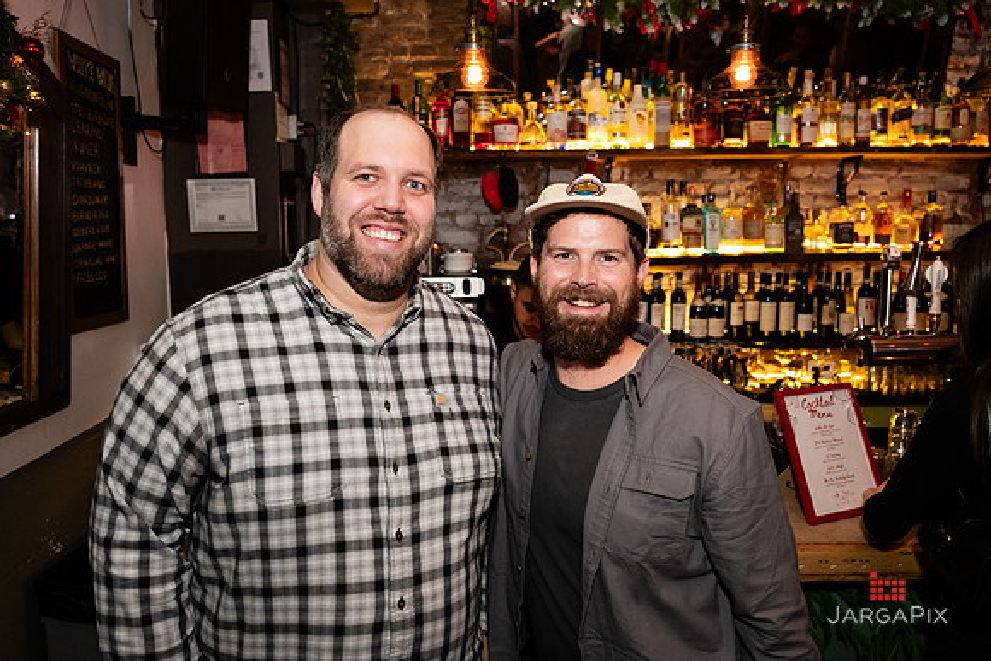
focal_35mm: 30
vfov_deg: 43.8
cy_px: 315
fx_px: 822
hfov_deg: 62.1
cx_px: 483
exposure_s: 1/100
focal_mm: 25
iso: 3200
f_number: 3.2
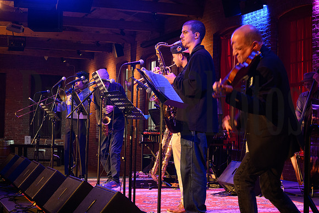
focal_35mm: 70
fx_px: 620
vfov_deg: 19.5
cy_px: 106
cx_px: 160
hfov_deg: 28.8
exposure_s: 1/50
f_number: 8
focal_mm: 70
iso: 5000
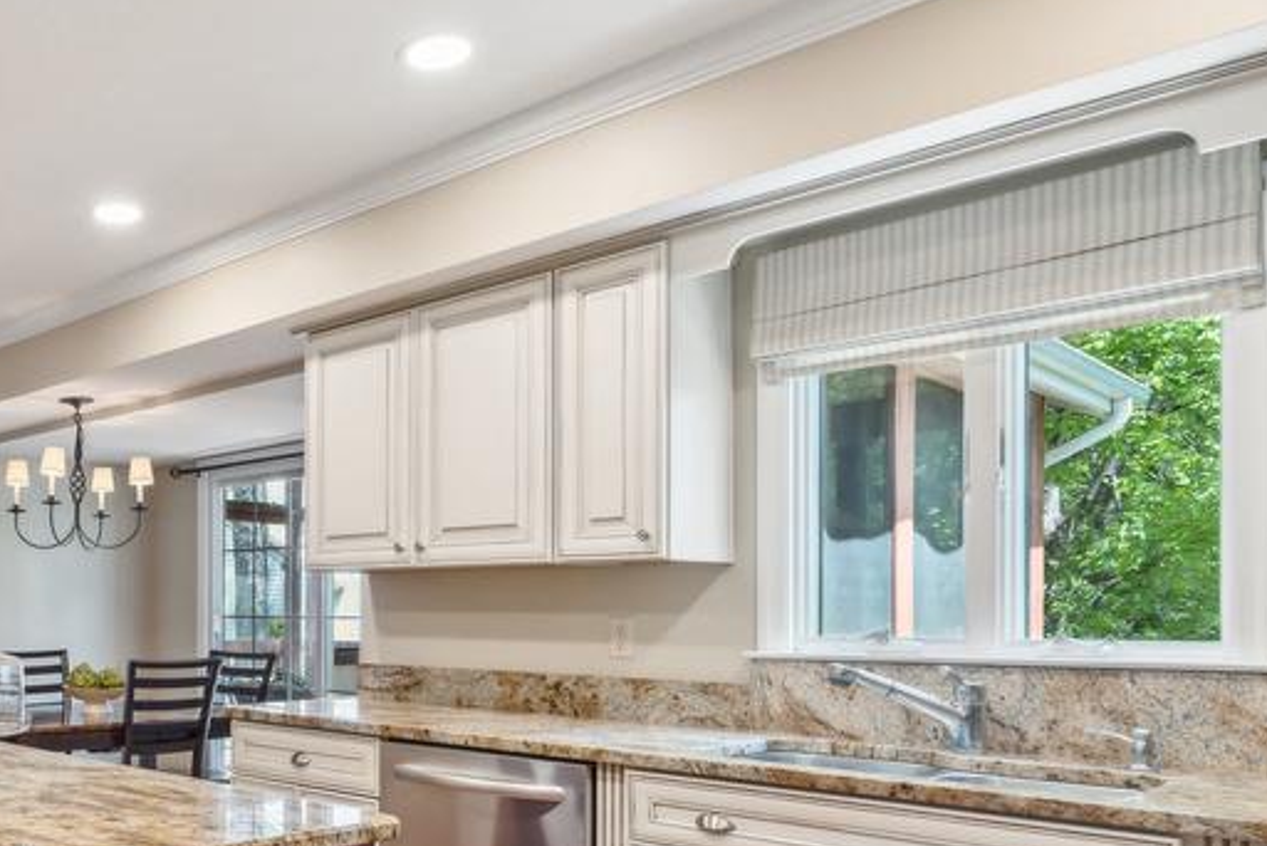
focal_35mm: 32
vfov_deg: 39.8
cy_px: 659
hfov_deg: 52.9
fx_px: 1127
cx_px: 173
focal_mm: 16
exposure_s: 1/13
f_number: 7.1
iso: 400
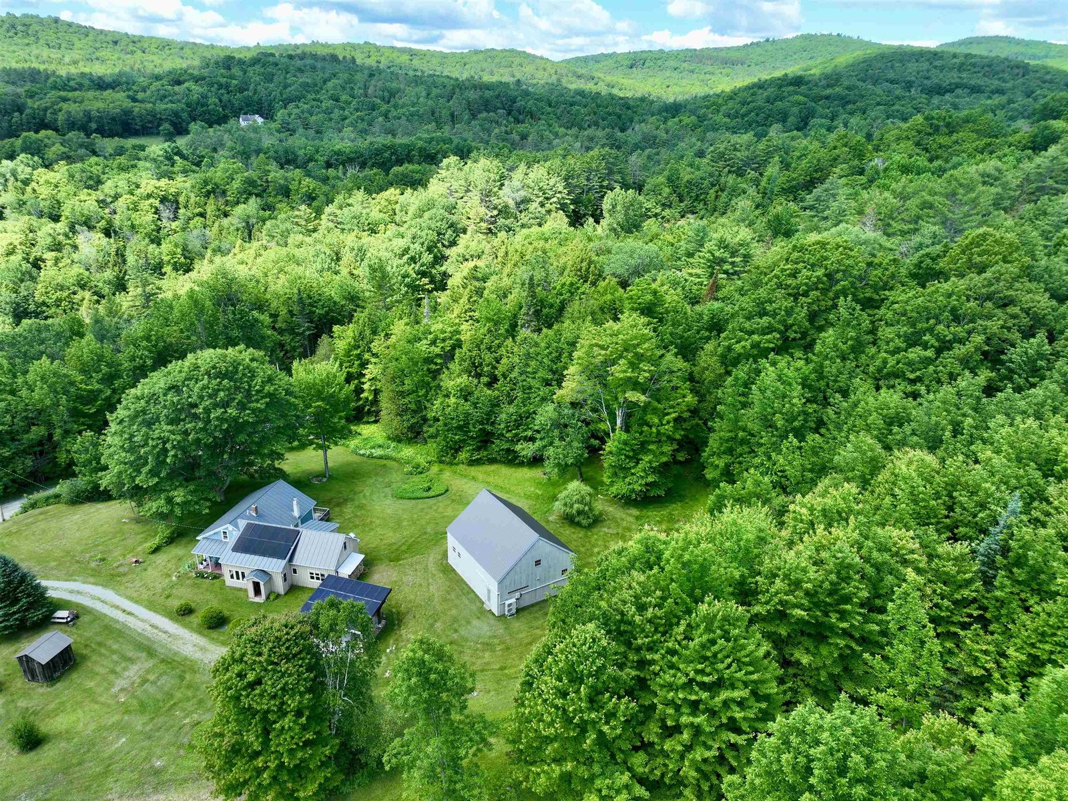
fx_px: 740
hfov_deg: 71.6
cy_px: 400
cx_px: 534
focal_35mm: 24
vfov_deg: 56.8
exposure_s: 1/1250
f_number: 2.8
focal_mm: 12.29
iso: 240
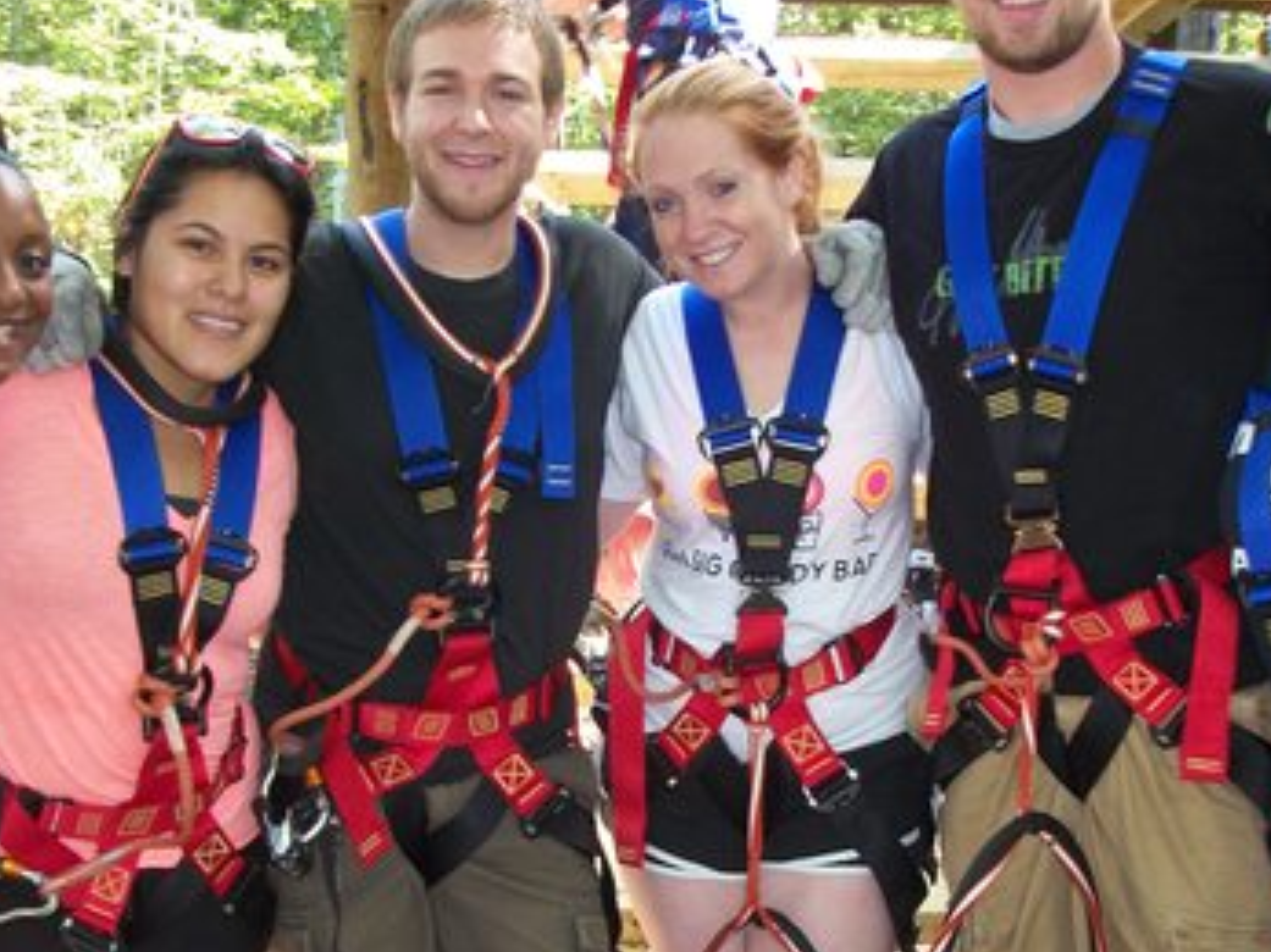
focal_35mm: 59
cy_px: 608
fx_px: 2166
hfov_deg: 32.7
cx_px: 601
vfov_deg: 24.7
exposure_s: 1/40
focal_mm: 5.7
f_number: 2.9
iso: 80
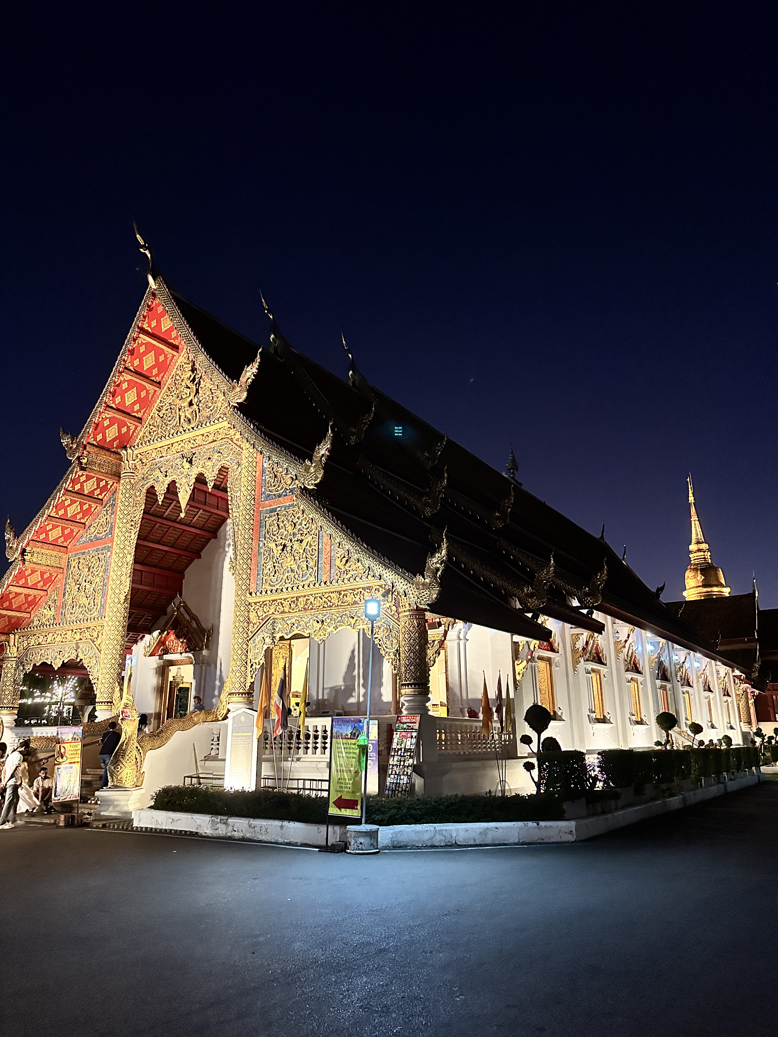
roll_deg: -0.9
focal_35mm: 24
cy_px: 518
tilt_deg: +17.9
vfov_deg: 71.6
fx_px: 719
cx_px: 389
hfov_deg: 56.8
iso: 1000
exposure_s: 1/47
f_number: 1.78
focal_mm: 6.86
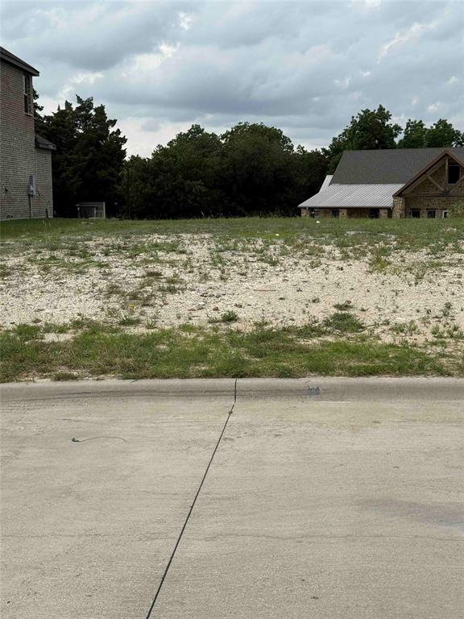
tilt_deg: -8.1
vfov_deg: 39.7
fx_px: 858
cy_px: 310
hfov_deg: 30.3
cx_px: 232
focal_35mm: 48
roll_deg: -0.4
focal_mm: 6.76
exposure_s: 1/6024
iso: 64
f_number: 1.78
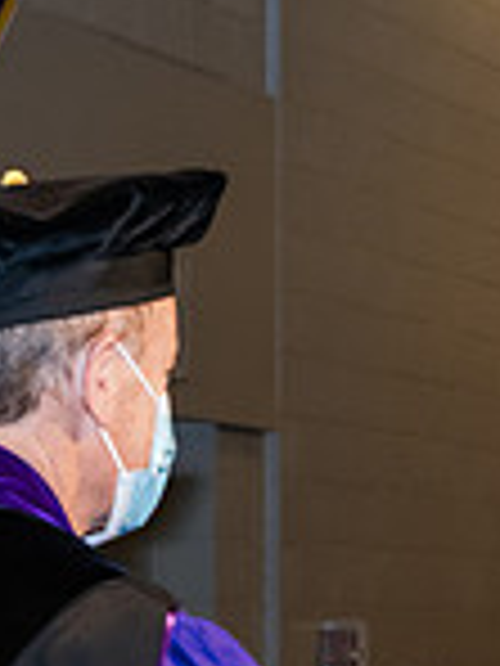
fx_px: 4507
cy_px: 835
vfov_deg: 8.4
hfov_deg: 6.3
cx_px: 500
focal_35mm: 234
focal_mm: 62
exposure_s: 1/200
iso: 1600
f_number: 6.3
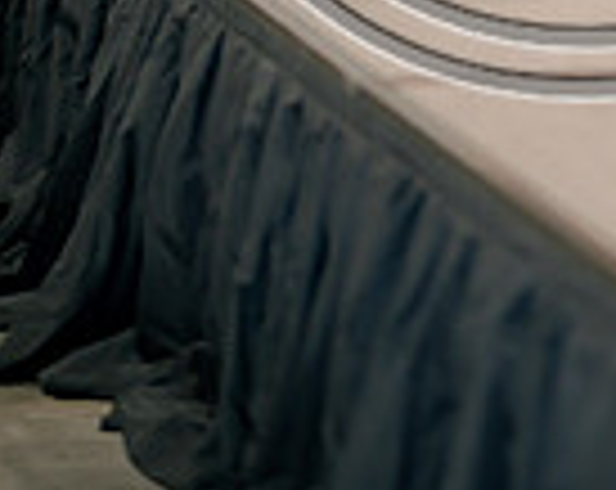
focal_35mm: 324
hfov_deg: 6.0
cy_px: -319
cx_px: 585
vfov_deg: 4.7
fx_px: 5894
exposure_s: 1/125
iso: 160
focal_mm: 105
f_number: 1.4
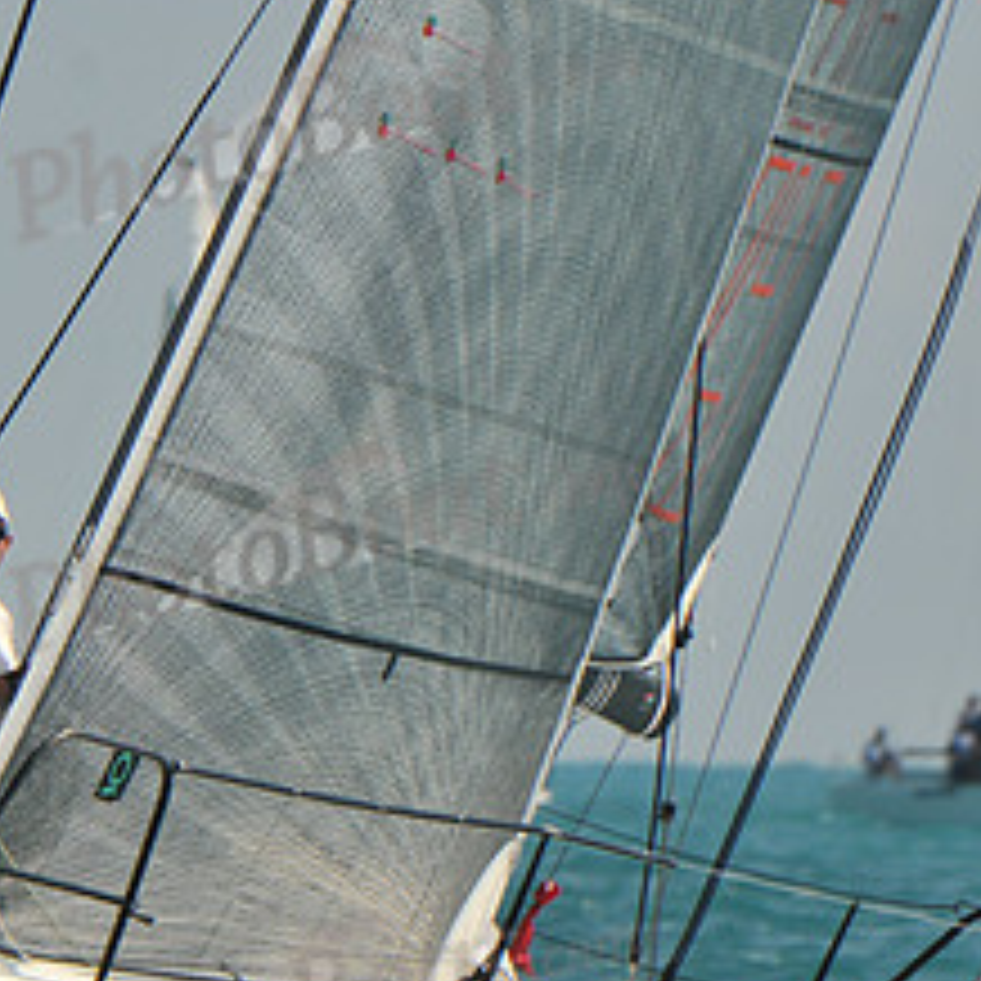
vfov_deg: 1.3
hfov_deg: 1.3
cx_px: -225
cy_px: 835
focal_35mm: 1352
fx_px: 43348
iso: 200
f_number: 10
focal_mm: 400
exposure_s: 1/640
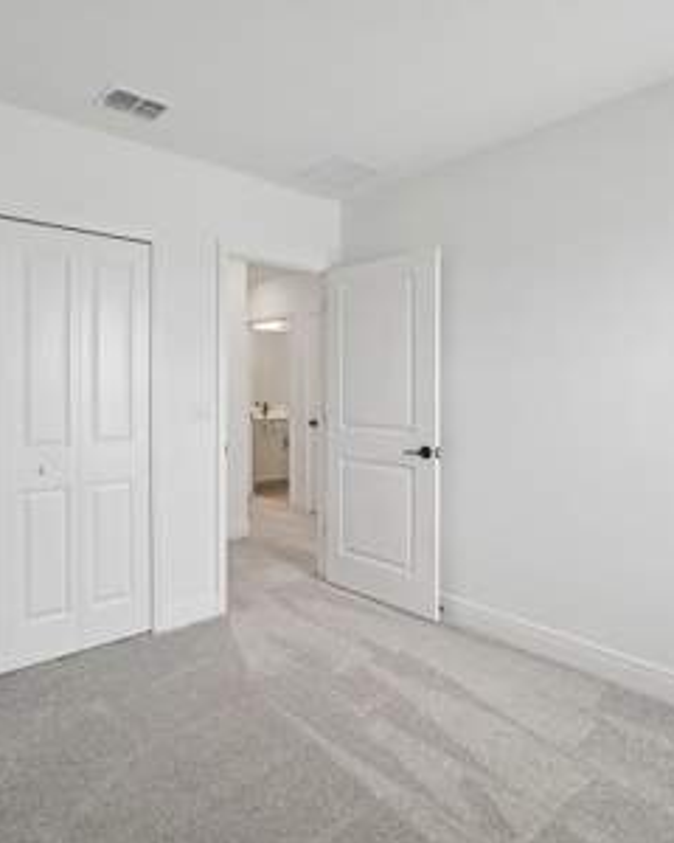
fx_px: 524
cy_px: 400
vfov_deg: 77.6
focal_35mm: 21
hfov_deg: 64.8
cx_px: 264
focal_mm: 14
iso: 400
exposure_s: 1/50
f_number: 8
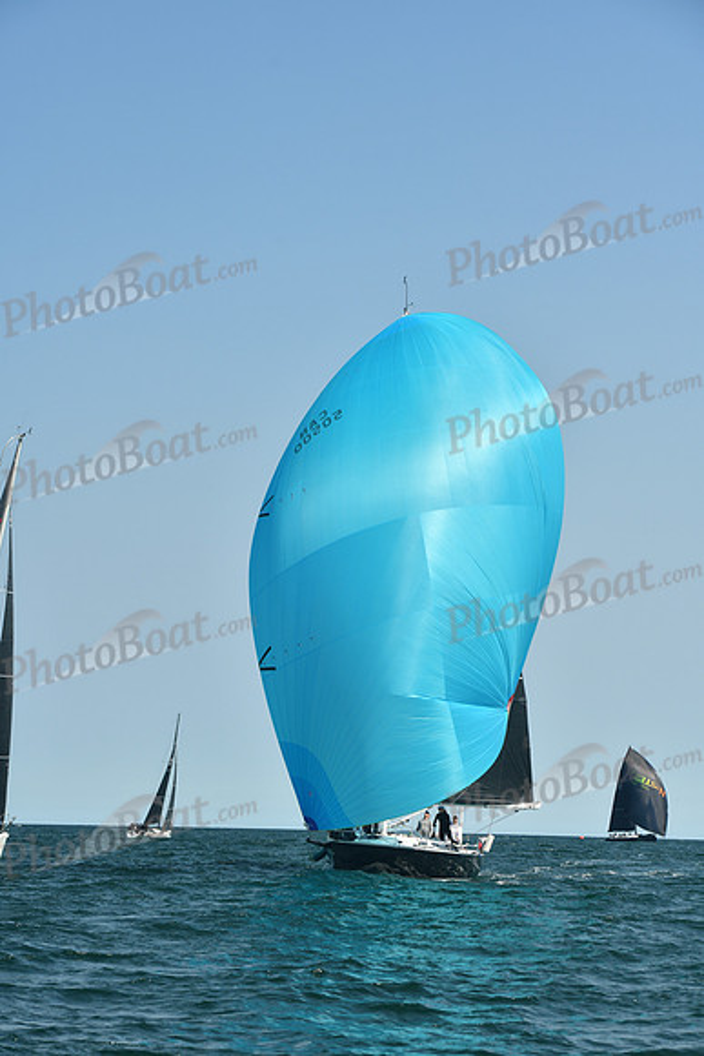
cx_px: 352
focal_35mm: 95
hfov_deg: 14.4
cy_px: 528
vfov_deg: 21.5
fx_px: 2785
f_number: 7.1
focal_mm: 95
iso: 320
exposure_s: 1/640
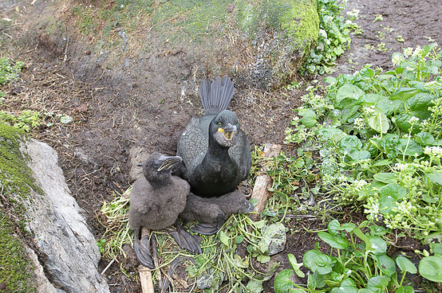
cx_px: 222
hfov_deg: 78.6
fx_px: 270
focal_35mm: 22
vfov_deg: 57.1
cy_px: 152
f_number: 8
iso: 1250
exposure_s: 1/250
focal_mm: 21
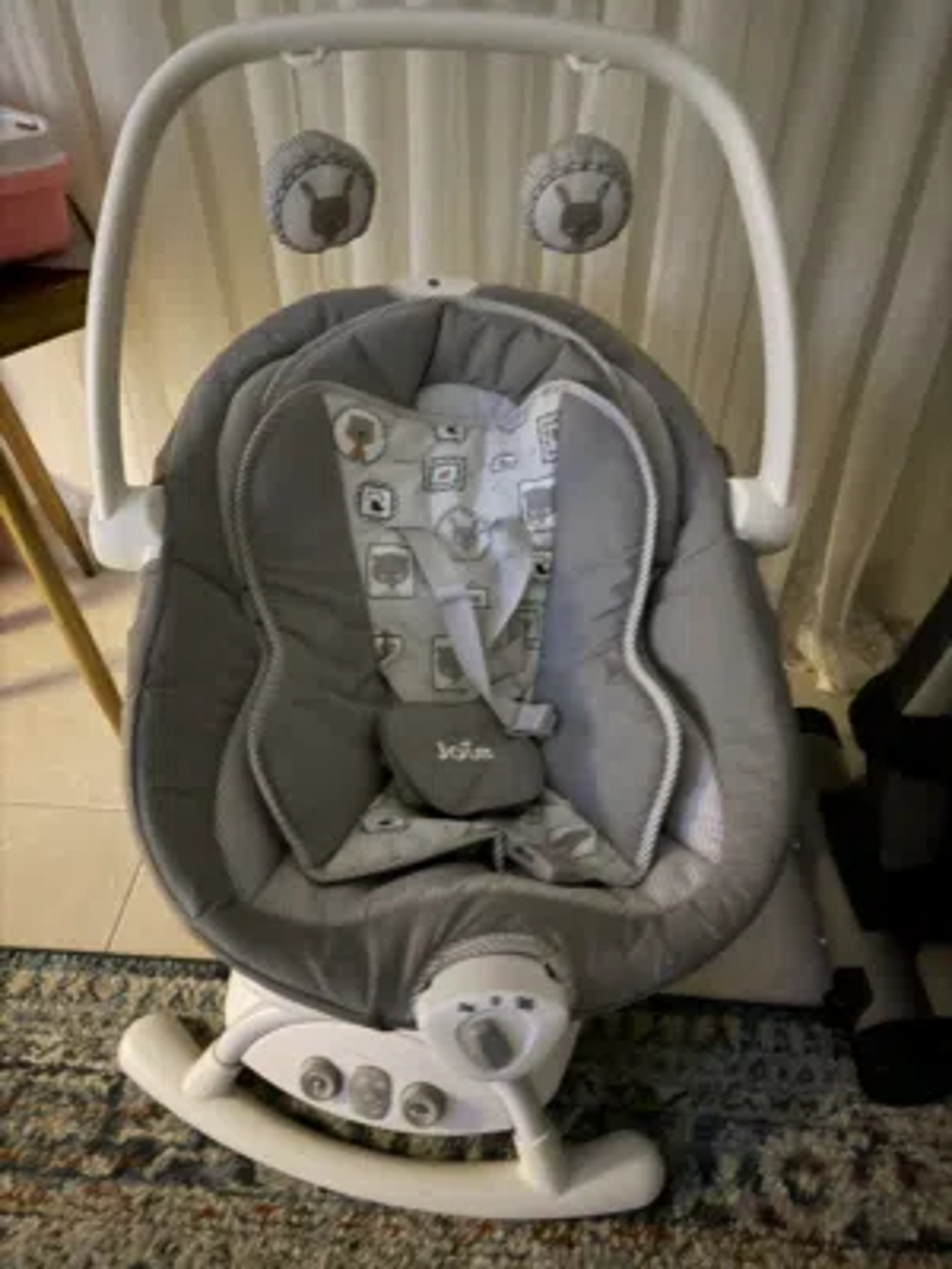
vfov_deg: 71.6
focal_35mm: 24
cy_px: 634
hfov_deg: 56.8
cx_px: 476
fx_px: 880
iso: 2000
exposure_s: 1/9
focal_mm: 6.76
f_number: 1.78
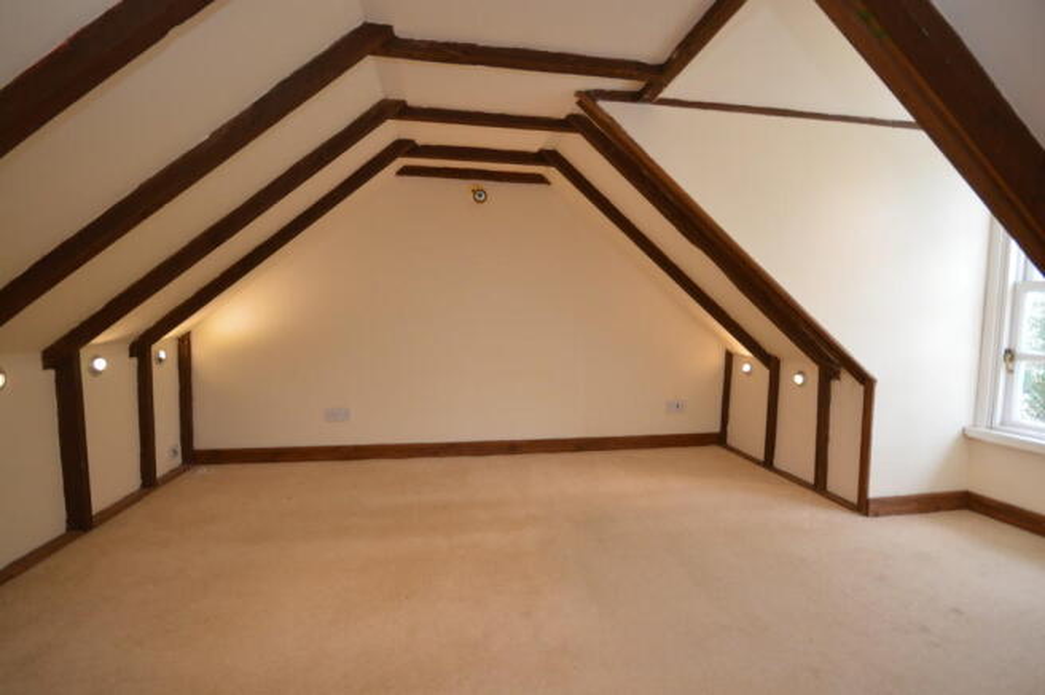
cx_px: 522
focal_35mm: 15
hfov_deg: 100.4
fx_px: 435
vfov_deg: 77.2
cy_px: 348
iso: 400
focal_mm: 10
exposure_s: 1/80
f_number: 4.5
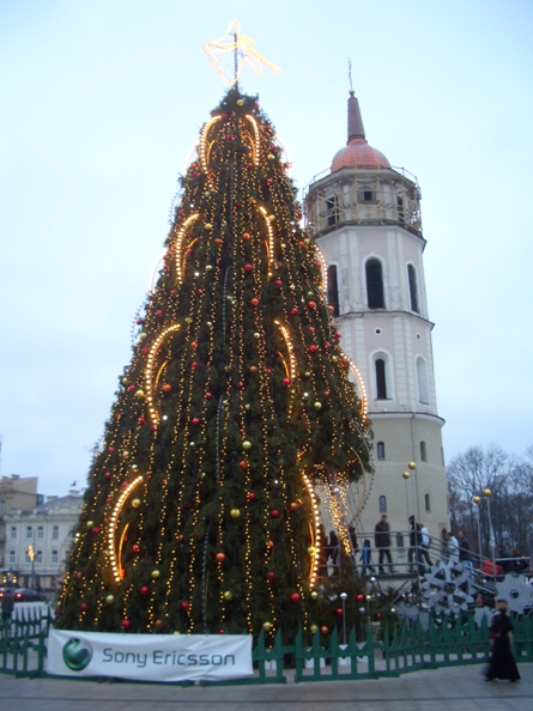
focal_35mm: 35
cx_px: 266
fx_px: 719
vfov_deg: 52.6
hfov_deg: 40.7
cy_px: 356
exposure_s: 1/10
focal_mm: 5.8
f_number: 2.6
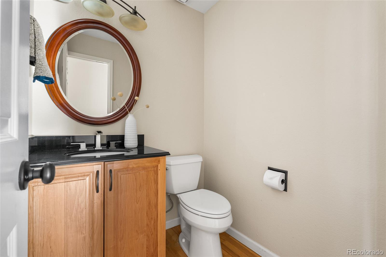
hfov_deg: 96.7
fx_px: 172
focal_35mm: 16
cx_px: 193
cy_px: 128
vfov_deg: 73.7
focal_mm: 16
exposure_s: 4
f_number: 8
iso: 400
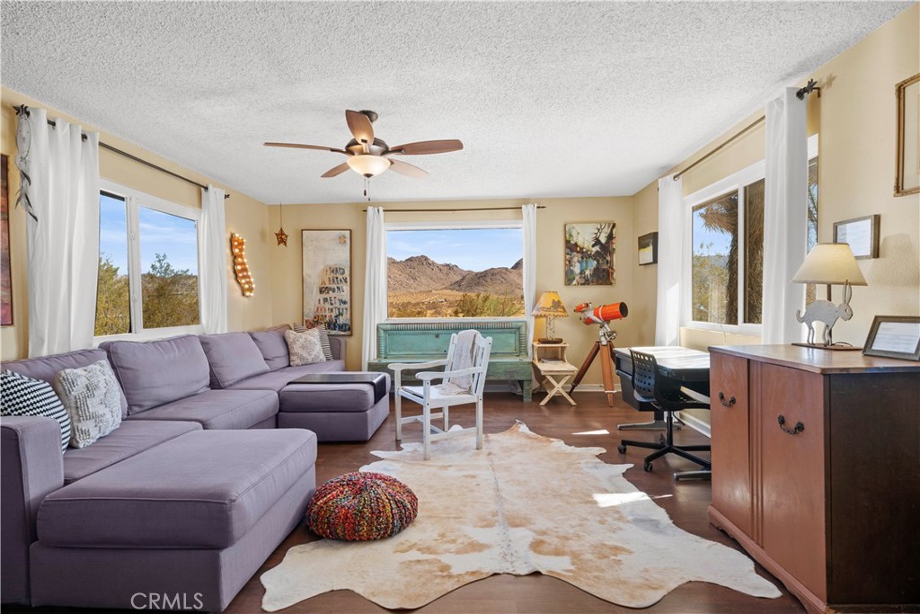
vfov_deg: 68.9
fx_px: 447
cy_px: 307
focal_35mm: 18
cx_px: 460
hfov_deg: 91.6
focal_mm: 17.5
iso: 400
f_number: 8
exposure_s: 1/20
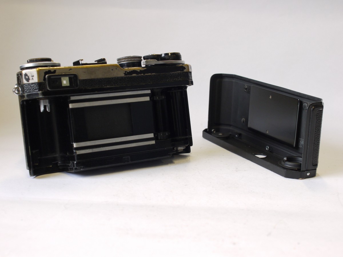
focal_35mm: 60
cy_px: 128
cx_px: 172
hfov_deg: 32.2
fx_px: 595
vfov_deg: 24.4
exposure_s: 1/40
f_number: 6.3
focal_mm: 30
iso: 400
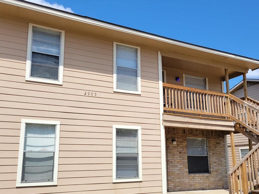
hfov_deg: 52.6
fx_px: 262
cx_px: 134
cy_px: 117
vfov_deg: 40.5
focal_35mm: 35
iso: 40
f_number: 1.8
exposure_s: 1/2339
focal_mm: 5.4
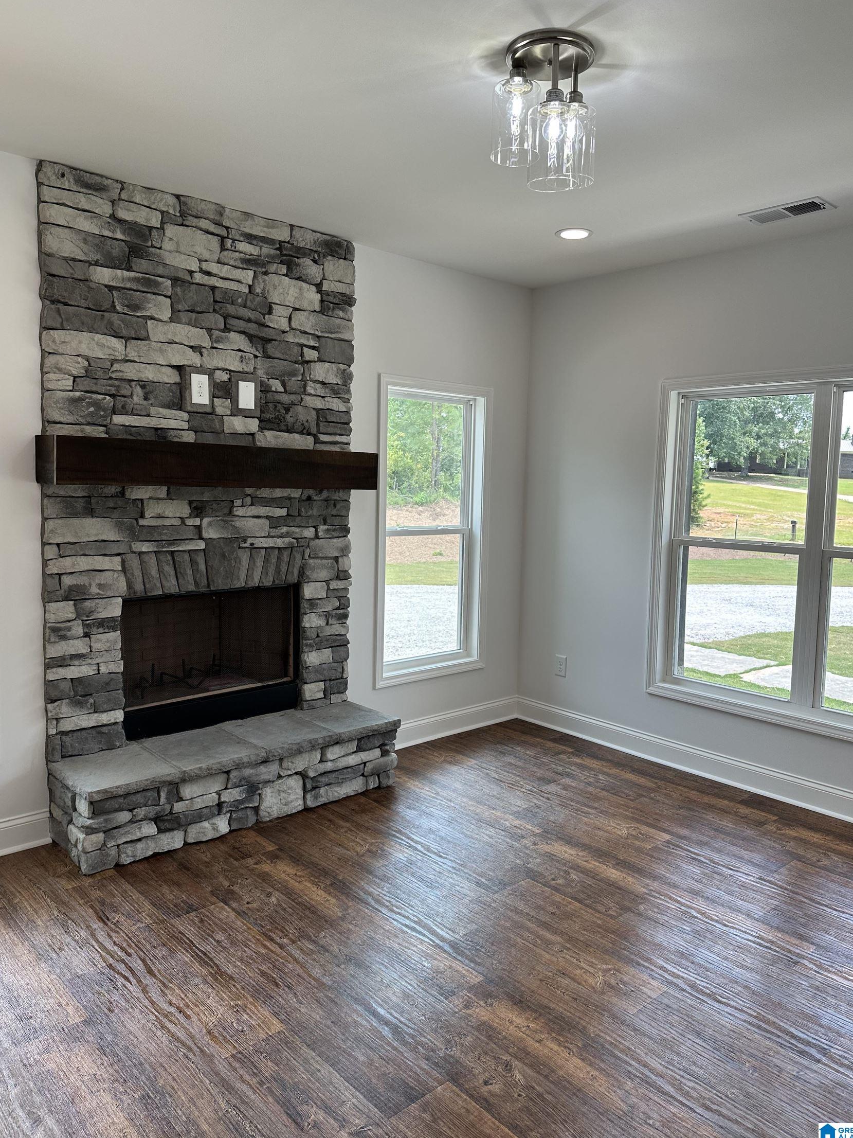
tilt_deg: -6.4
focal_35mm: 25
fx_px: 821
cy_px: 554
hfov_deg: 54.9
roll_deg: -1.5
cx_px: 436
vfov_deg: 69.4
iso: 80
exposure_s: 1/317
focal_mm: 6.86
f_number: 1.78
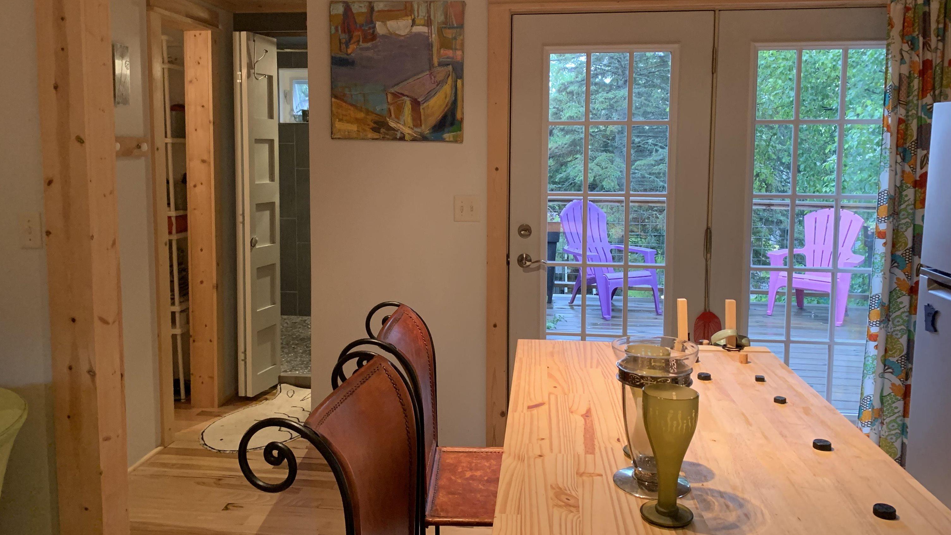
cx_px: 466
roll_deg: +0.6
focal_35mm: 29
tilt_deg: -5.8
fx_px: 731
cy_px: 215
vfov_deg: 40.0
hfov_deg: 66.1
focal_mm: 4.25
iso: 320
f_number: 1.8
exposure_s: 1/40
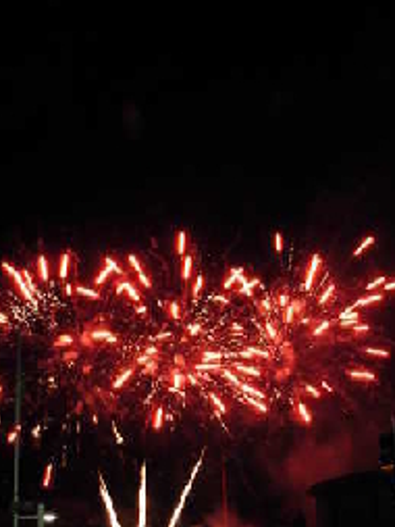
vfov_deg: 26.9
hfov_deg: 20.5
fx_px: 1095
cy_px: 200
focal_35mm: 72
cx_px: 191
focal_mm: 6.3
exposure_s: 1/4
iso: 149
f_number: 2.9
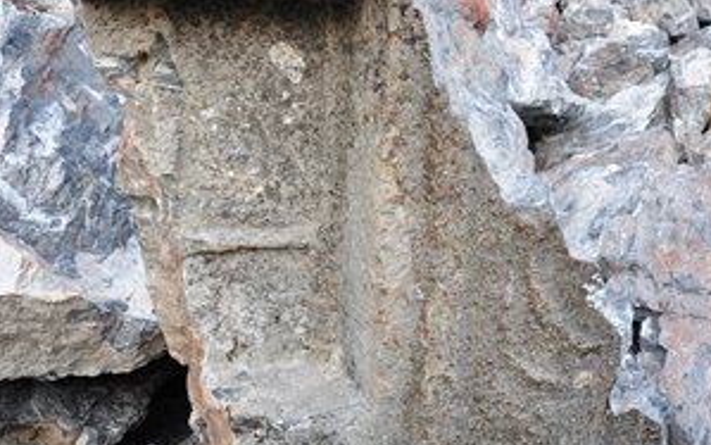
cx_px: 338
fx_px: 1066
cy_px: 236
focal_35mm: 55
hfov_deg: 36.9
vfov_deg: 23.6
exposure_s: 1/80
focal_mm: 24
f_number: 8
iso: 400
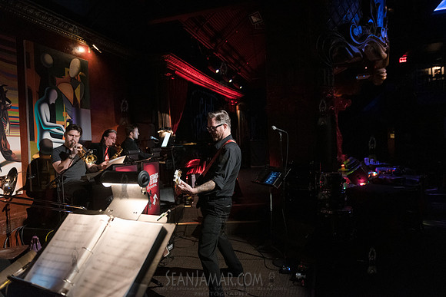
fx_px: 297
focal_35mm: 24
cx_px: 223
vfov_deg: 53.2
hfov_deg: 73.7
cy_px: 148
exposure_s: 1/200
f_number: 2.8
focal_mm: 24
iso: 4000
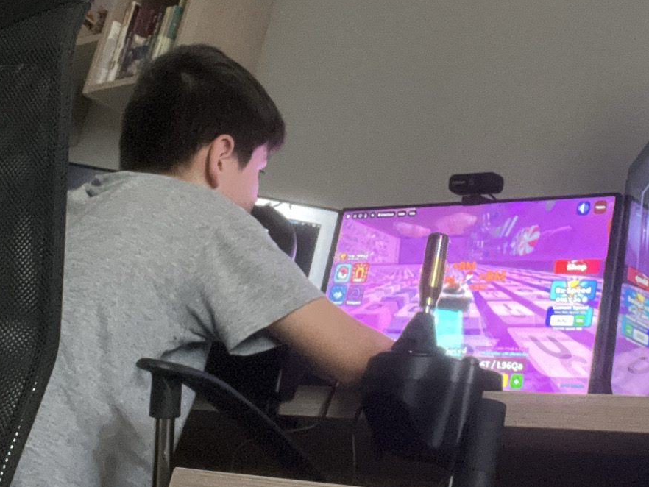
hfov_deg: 28.5
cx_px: 361
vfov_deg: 21.5
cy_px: 131
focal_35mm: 68
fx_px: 1275
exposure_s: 1/22
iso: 800
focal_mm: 2.71
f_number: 2.2
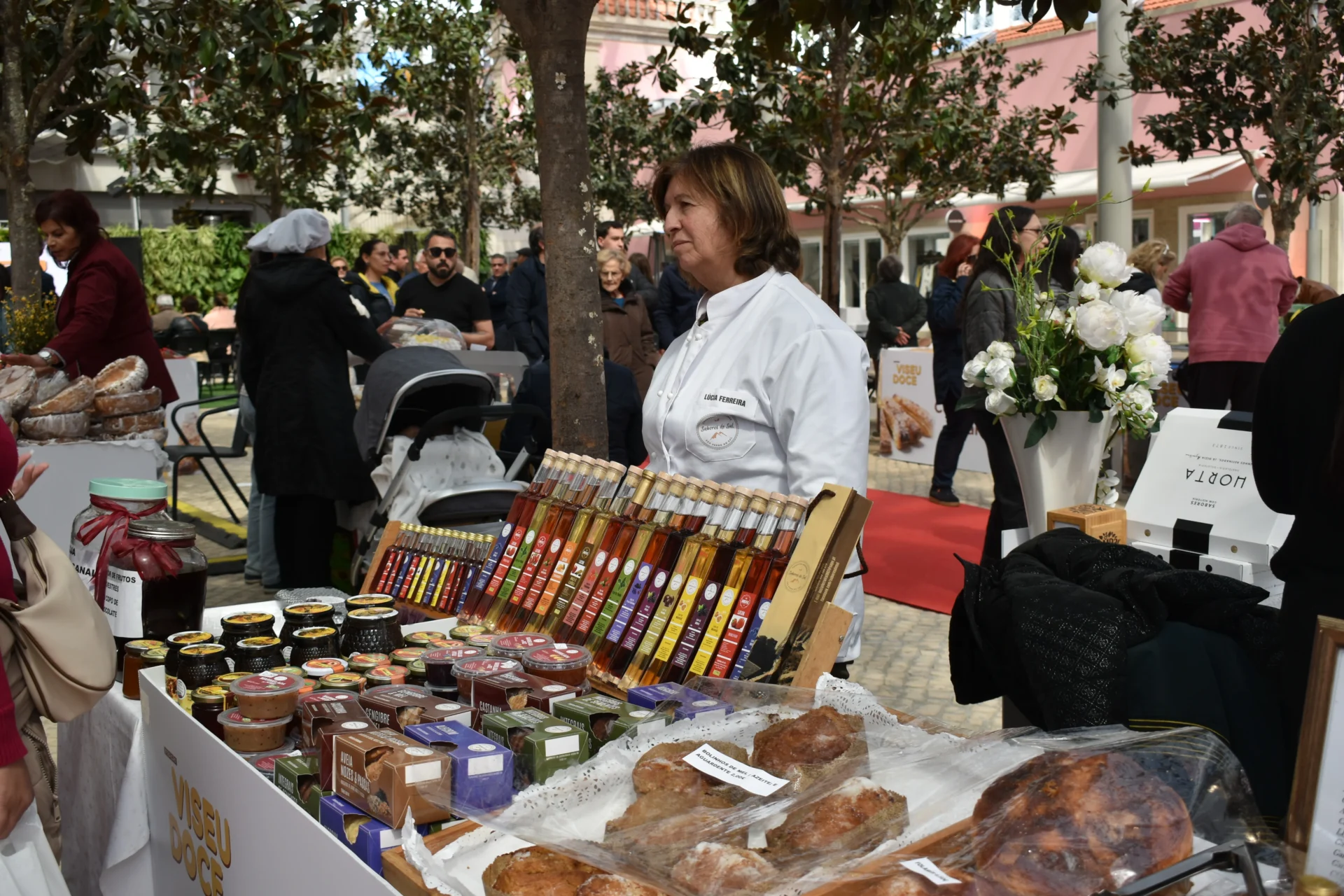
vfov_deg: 34.2
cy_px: 448
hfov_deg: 49.6
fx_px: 1456
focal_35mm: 39
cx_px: 672
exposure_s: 1/250
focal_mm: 26
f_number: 5.6
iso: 200
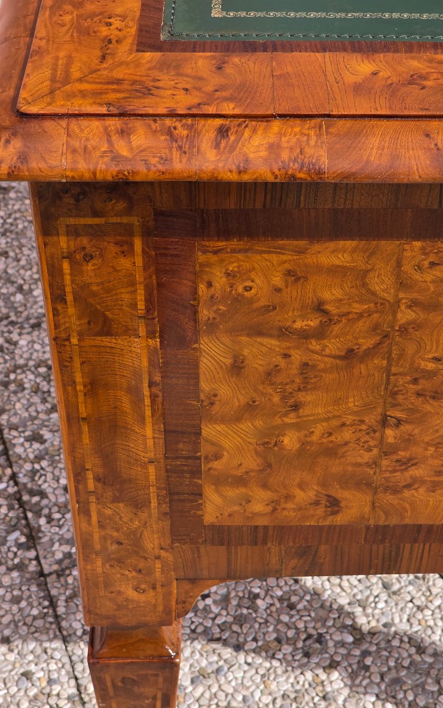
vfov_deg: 27.9
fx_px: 1430
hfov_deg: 17.6
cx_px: 255
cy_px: 353
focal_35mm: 74
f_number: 2.4
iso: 50
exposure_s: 1/1593
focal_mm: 7.9
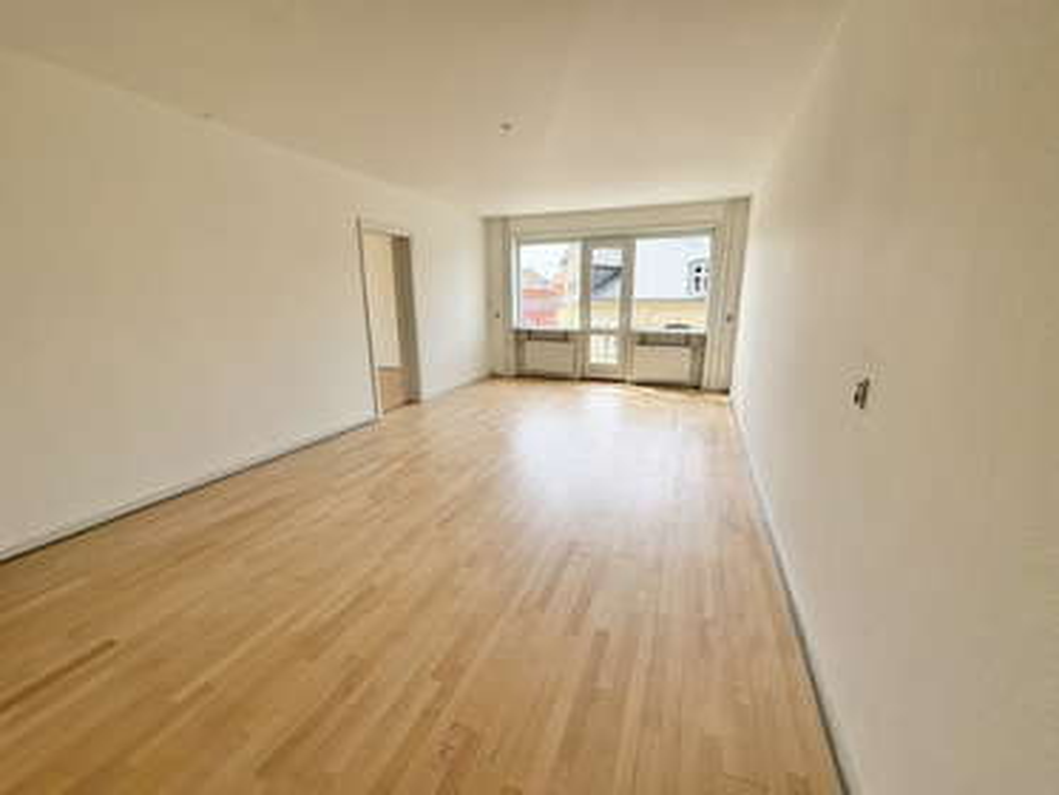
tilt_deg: -13.1
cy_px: 398
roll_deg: +0.8
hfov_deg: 102.0
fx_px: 428
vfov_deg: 85.7
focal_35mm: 14
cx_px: 530
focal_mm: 2.22
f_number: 2.2
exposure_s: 1/482
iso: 64
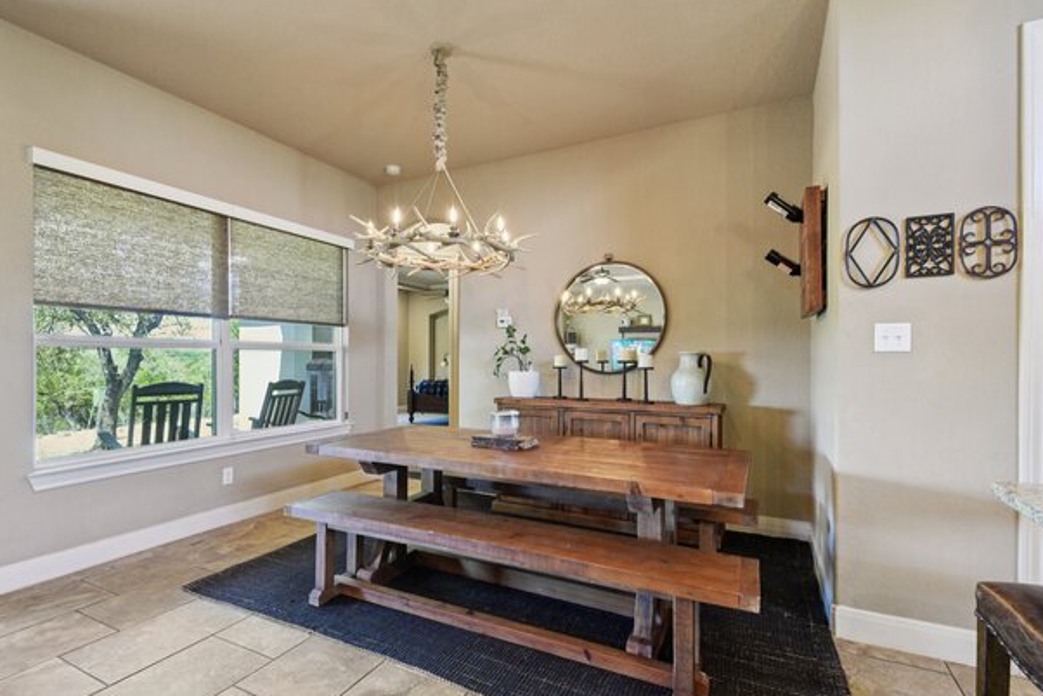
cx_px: 494
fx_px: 493
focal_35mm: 17
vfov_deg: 70.5
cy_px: 363
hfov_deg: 93.2
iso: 2500
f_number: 8
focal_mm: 16
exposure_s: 1/15
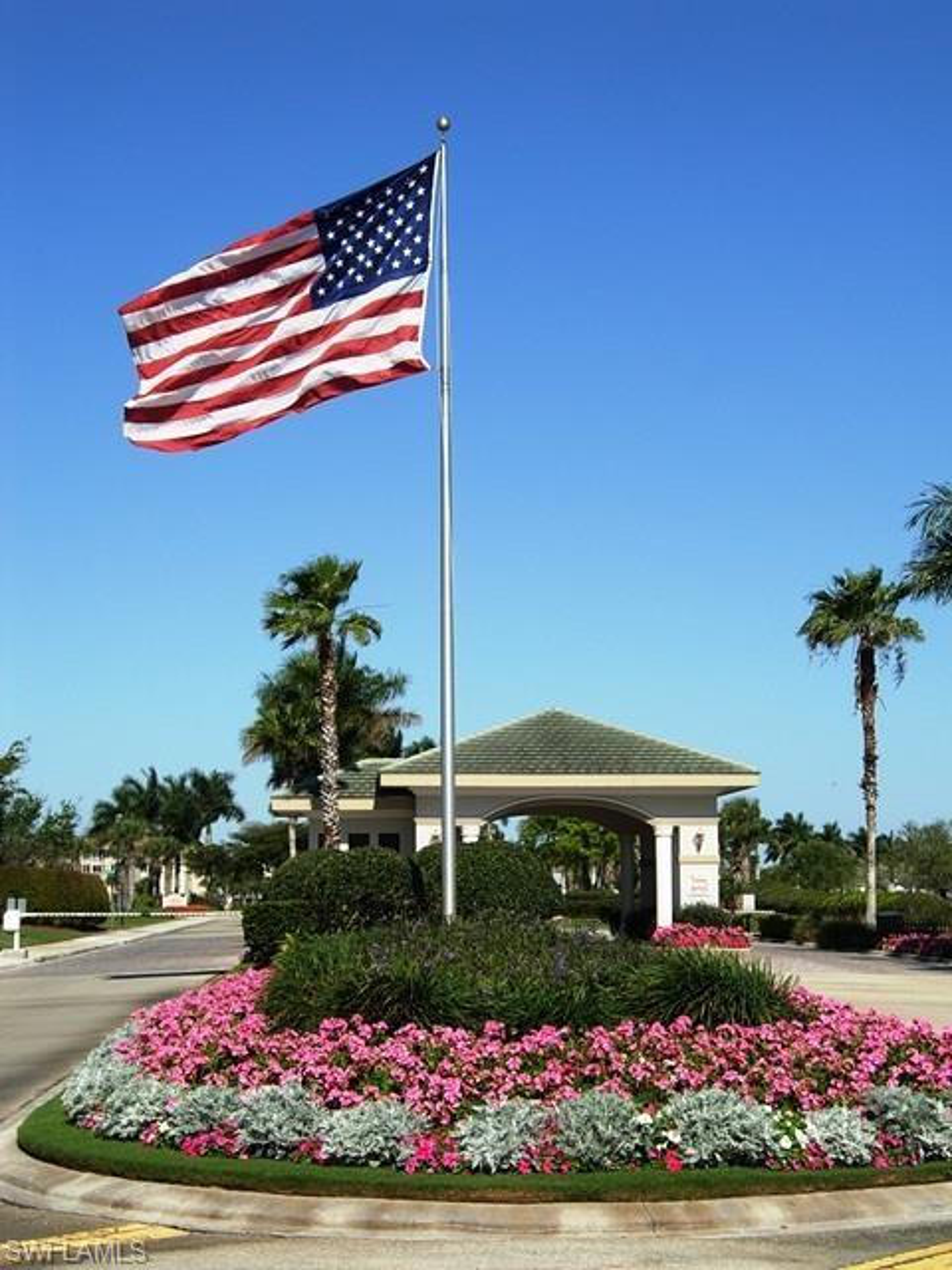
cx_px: 476
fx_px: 2273
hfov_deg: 23.7
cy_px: 635
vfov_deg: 31.2
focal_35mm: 62
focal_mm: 12.9
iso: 50
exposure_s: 1/342
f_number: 6.9
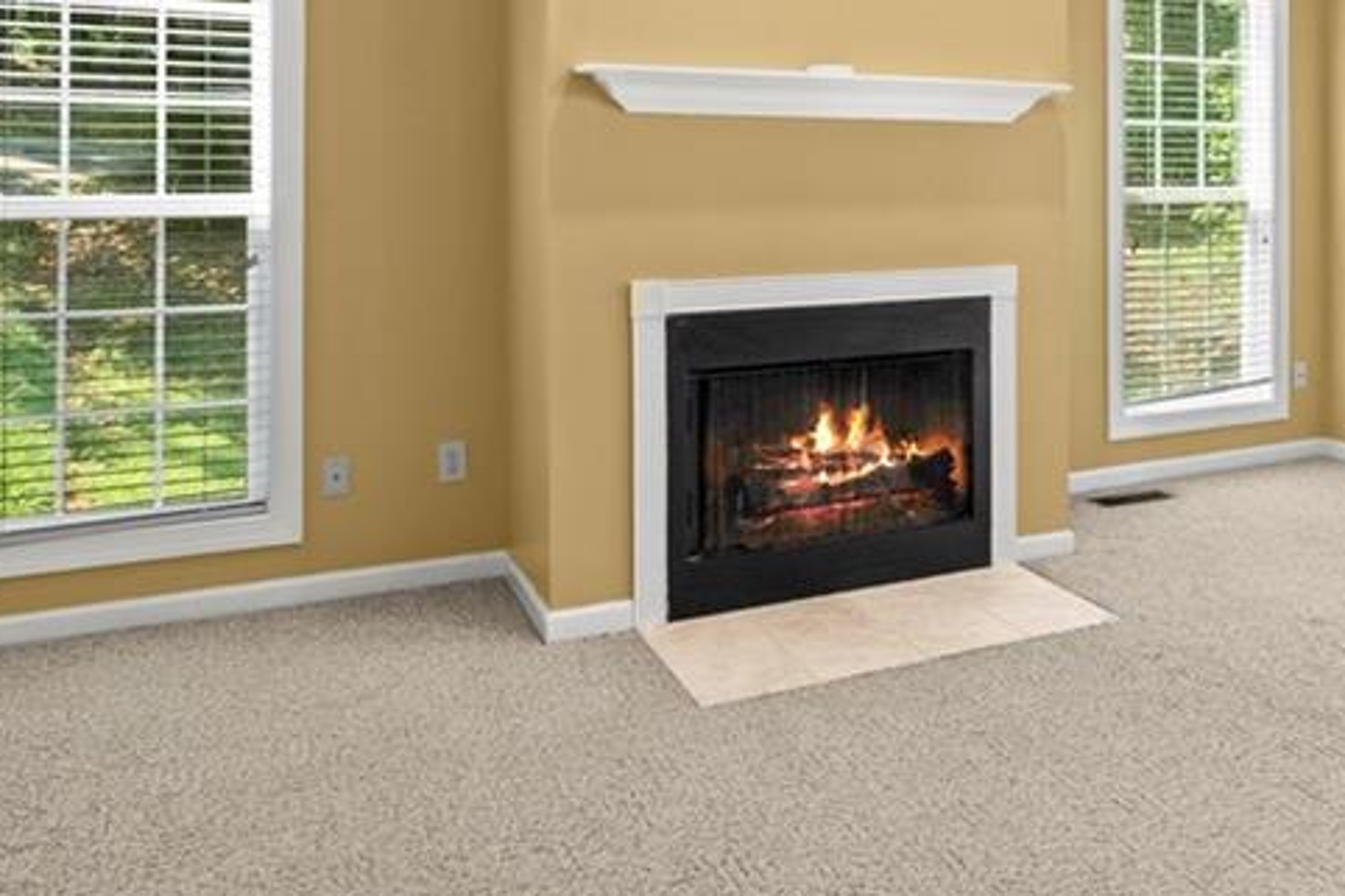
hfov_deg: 53.3
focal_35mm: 34
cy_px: 145
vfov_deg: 37.1
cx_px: 1007
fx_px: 1270
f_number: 8
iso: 1600
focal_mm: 16
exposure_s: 1/10
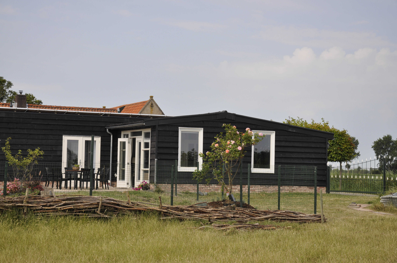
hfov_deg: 26.0
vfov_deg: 17.4
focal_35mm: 78
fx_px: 859
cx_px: 198
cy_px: 132
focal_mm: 52
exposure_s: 1/160
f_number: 6.3
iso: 200
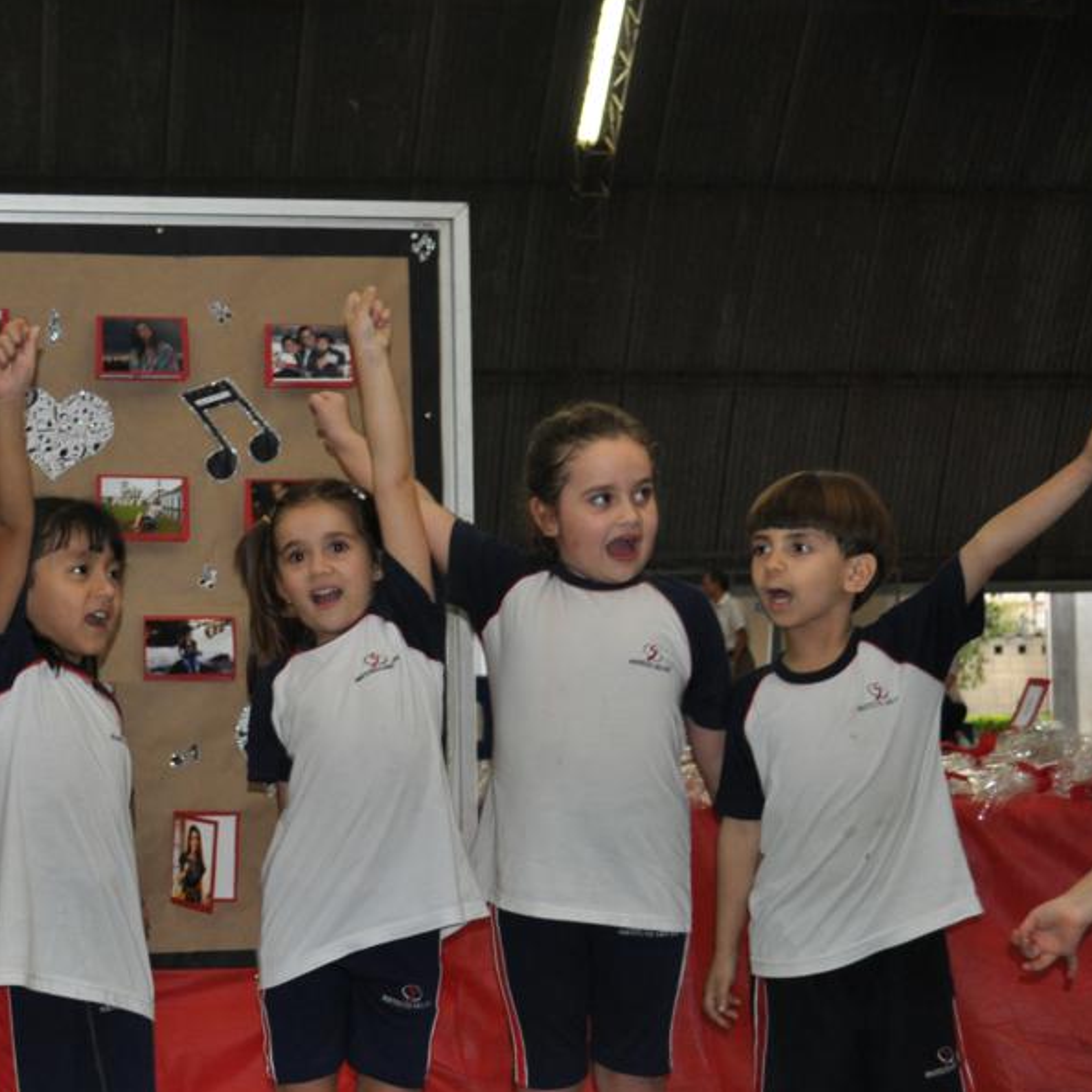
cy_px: 628
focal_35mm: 66
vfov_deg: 26.1
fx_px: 2356
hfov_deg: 25.6
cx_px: 213
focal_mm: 28
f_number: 4.5
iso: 800
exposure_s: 1/60
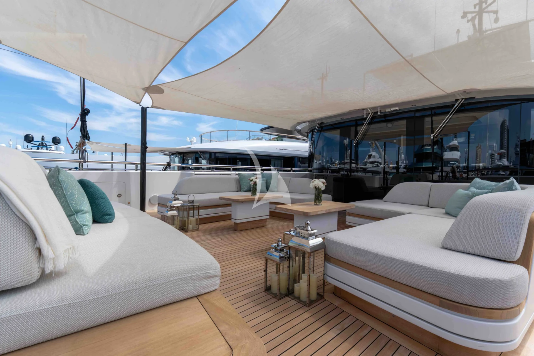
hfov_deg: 95.0
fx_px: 245
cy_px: 178
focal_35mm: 16
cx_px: 267
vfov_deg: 72.1
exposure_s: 1/1250
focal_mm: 11
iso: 100
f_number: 8
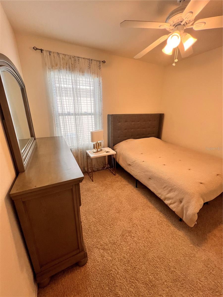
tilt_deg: -18.6
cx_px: 112
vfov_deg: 106.2
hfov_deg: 89.9
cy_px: 148
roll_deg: -0.4
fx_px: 112
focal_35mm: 13
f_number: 1.8
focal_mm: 1.57
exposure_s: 1/120
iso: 80
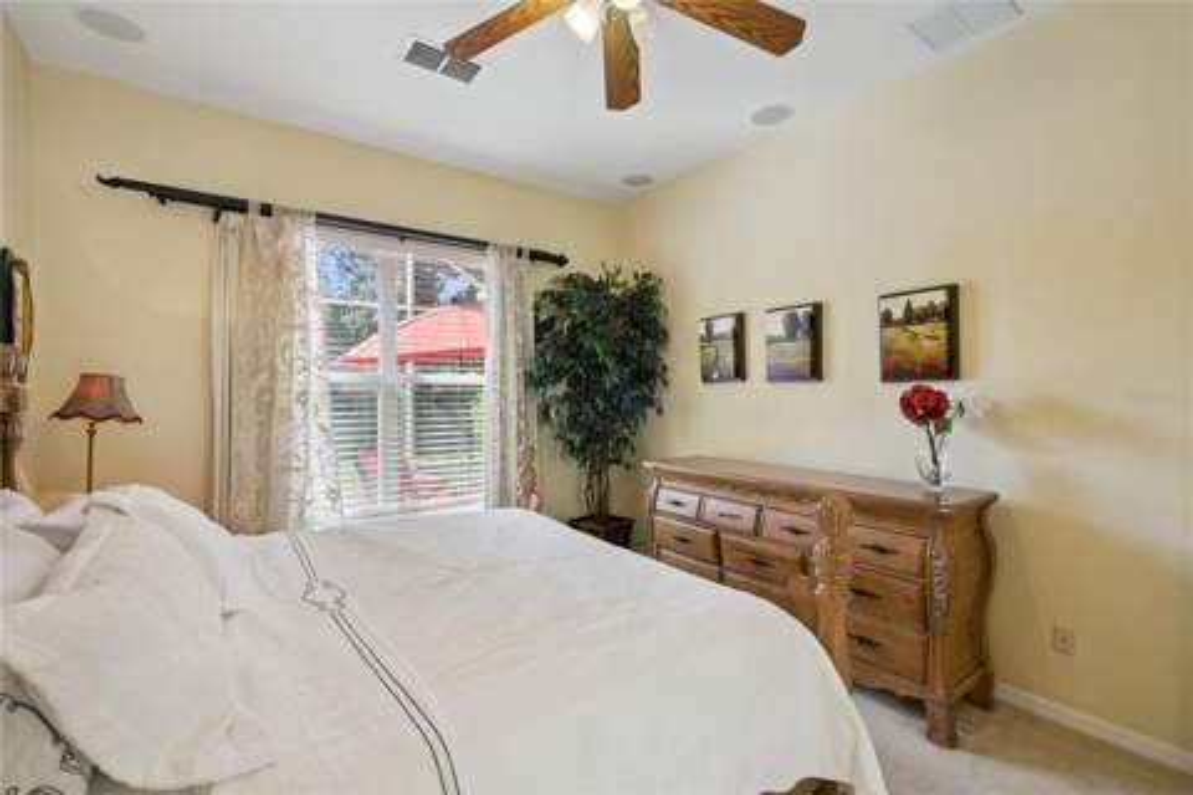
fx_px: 530
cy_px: 398
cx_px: 596
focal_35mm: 16
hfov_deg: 96.7
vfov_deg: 73.7
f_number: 8
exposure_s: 1/50
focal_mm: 16
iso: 400
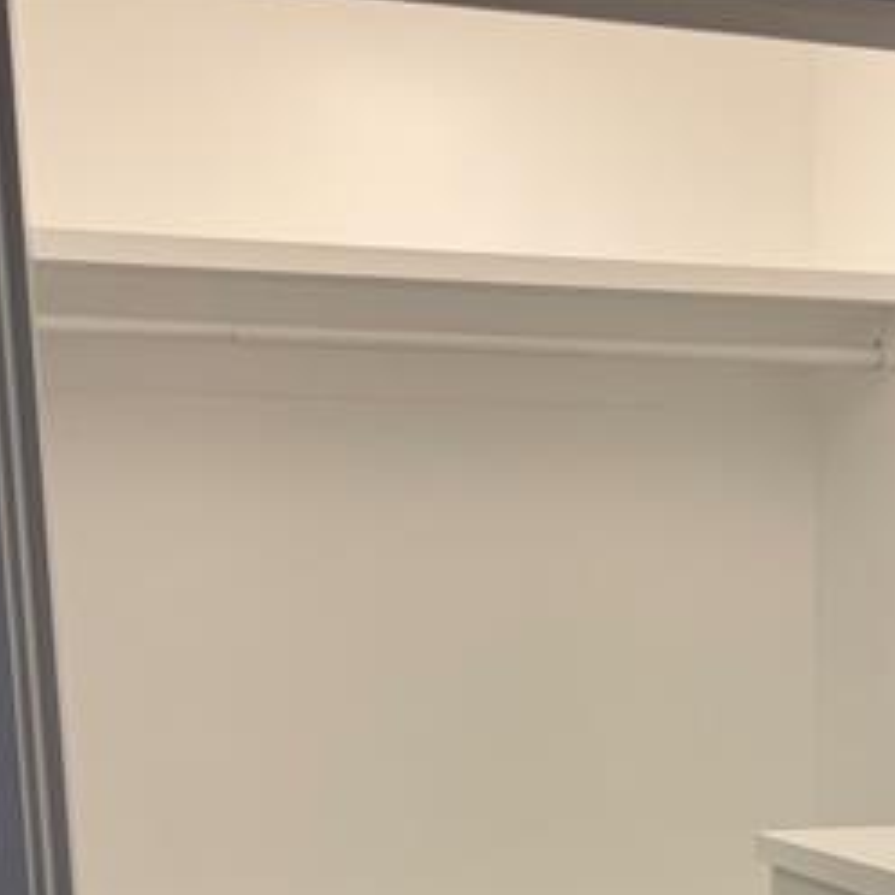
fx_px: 1199
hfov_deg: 40.5
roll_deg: +2.0
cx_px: 592
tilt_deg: -6.7
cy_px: 848
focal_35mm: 41
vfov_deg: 37.5
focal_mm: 6.76
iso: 200
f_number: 1.78
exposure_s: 1/60
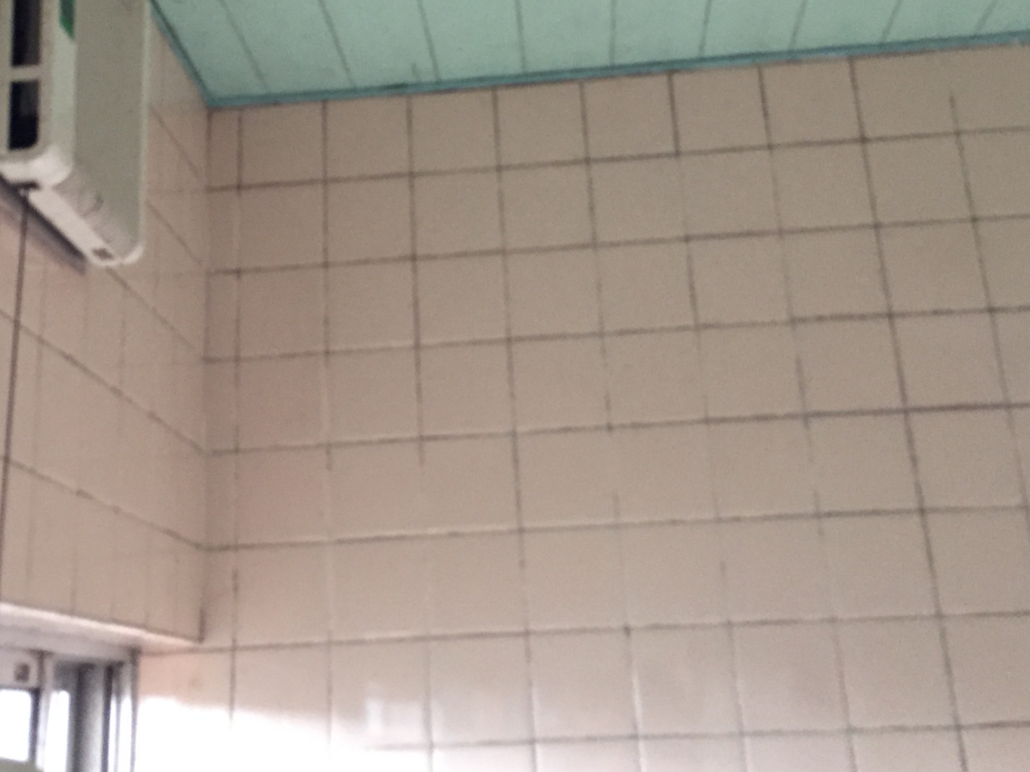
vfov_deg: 29.1
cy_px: 178
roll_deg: +0.1
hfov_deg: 38.8
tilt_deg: +20.0
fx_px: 1458
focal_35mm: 49
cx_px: 442
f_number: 2.2
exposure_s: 1/30
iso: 160
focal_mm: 4.15
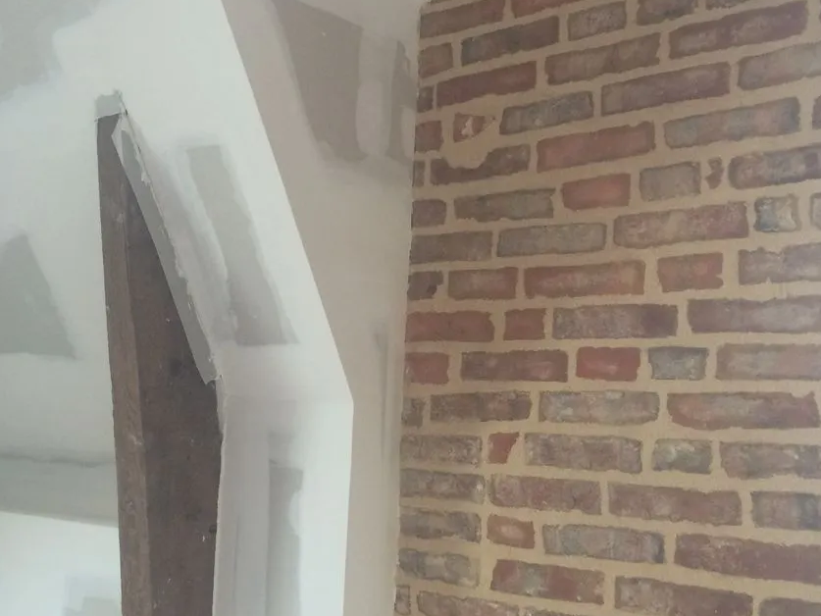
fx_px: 1020
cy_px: 290
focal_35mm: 43
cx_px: 385
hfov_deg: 43.8
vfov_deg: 33.6
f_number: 2.2
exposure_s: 1/30
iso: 100
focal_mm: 4.12
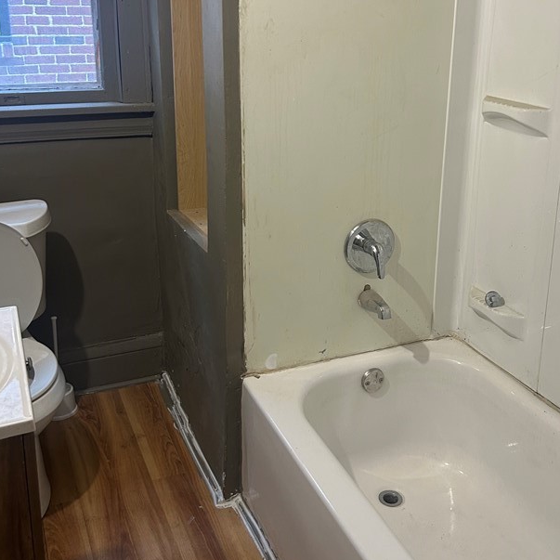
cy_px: 193
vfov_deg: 42.3
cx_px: 323
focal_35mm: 39
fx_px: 714
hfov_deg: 42.7
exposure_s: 1/60
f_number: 1.5
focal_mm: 5.7
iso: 160
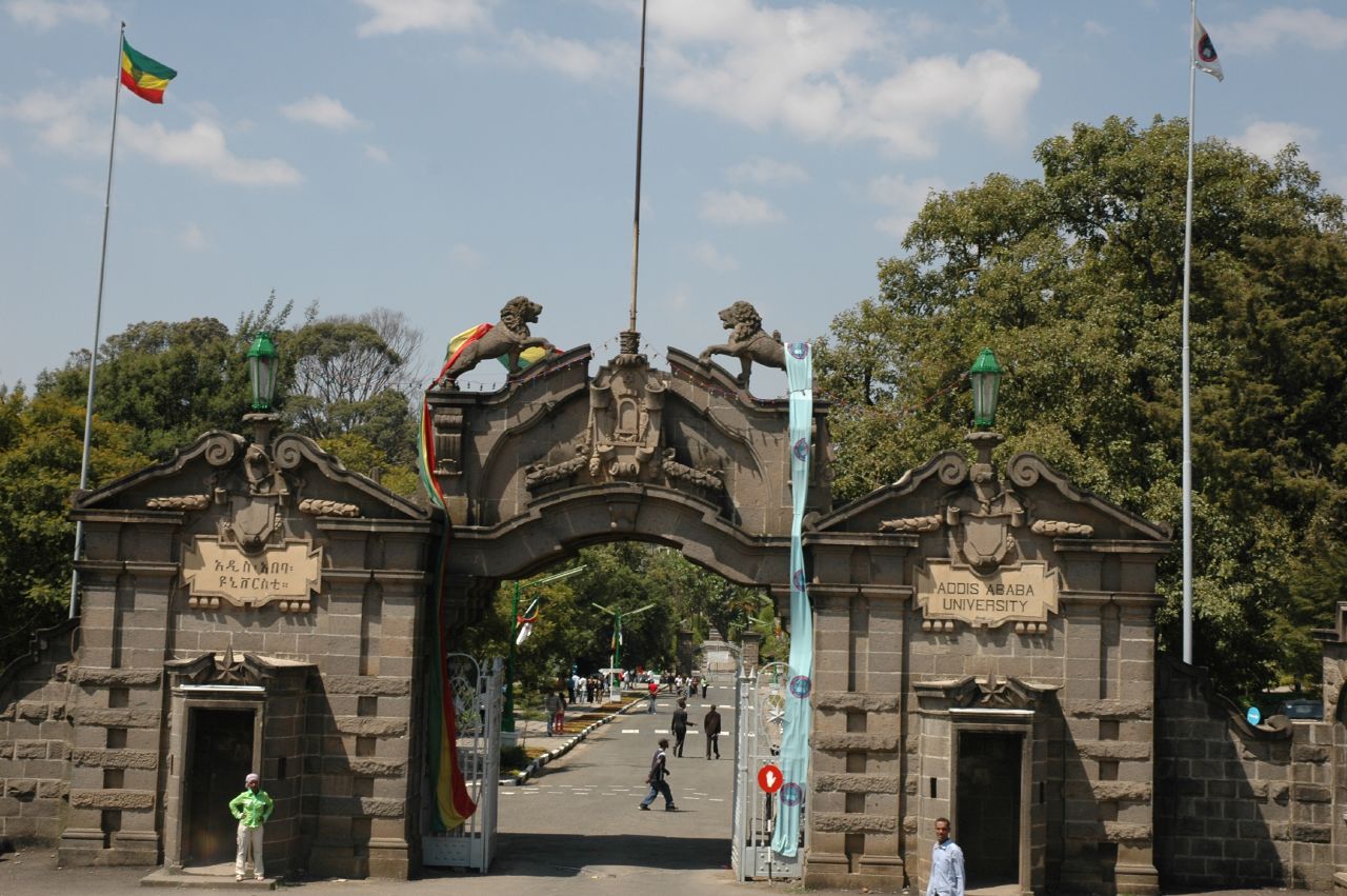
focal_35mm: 52
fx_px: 1963
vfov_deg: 25.7
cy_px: 448
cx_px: 674
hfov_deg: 37.9
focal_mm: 35
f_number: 8
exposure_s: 1/250
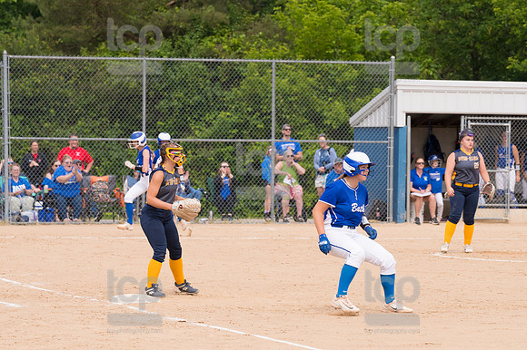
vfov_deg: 7.3
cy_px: 175
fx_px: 2736
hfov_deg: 11.0
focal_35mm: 187
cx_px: 264
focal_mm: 125
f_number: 5.6
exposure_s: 1/1600
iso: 320
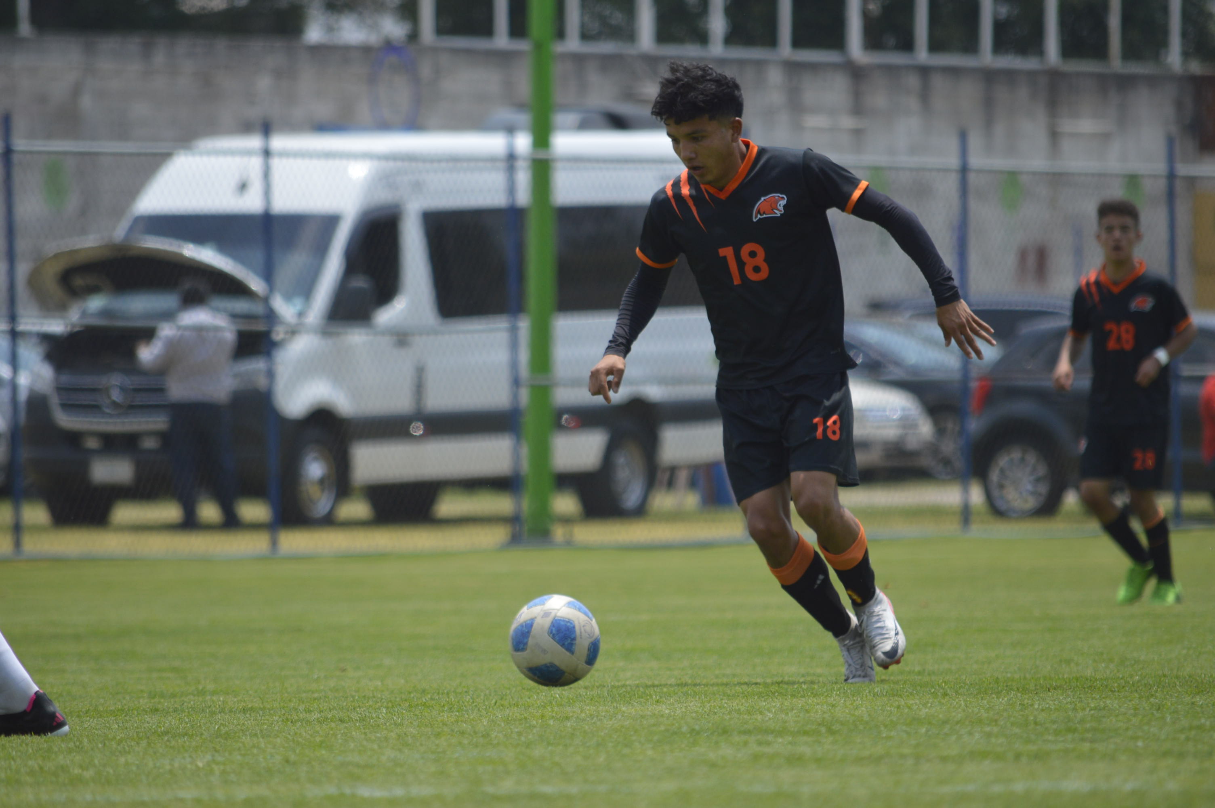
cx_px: 608
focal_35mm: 450
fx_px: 15174
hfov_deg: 4.6
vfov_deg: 3.0
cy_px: 404
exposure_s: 1/1600
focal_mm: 300
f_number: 6.3
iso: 400
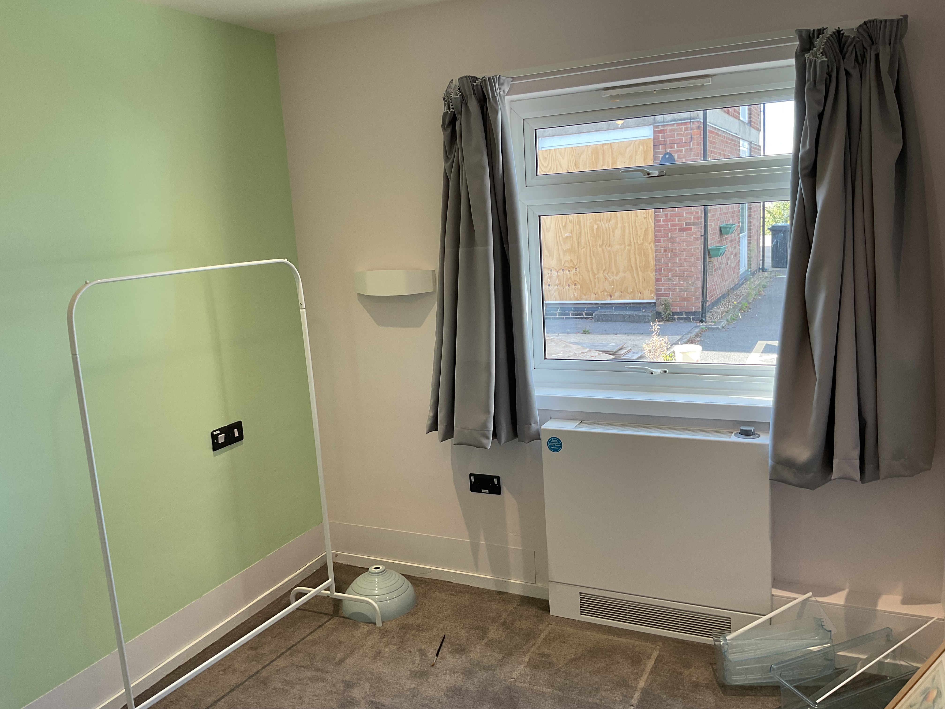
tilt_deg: -10.5
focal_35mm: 29
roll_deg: +3.4
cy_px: 354
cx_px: 472
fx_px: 792
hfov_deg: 61.7
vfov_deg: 48.2
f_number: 1.8
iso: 40
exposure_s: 1/100
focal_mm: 3
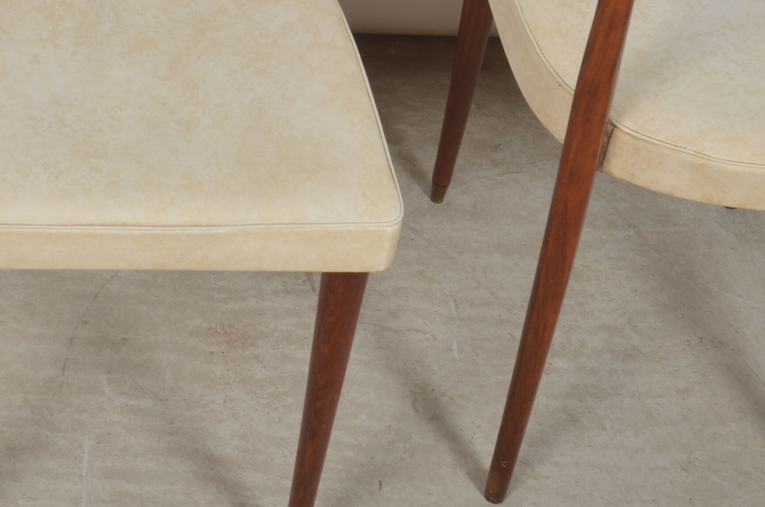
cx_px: 124
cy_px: 49
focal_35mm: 77
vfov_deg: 17.4
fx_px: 1633
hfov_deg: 25.8
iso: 100
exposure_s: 1/125
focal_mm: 24
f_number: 14
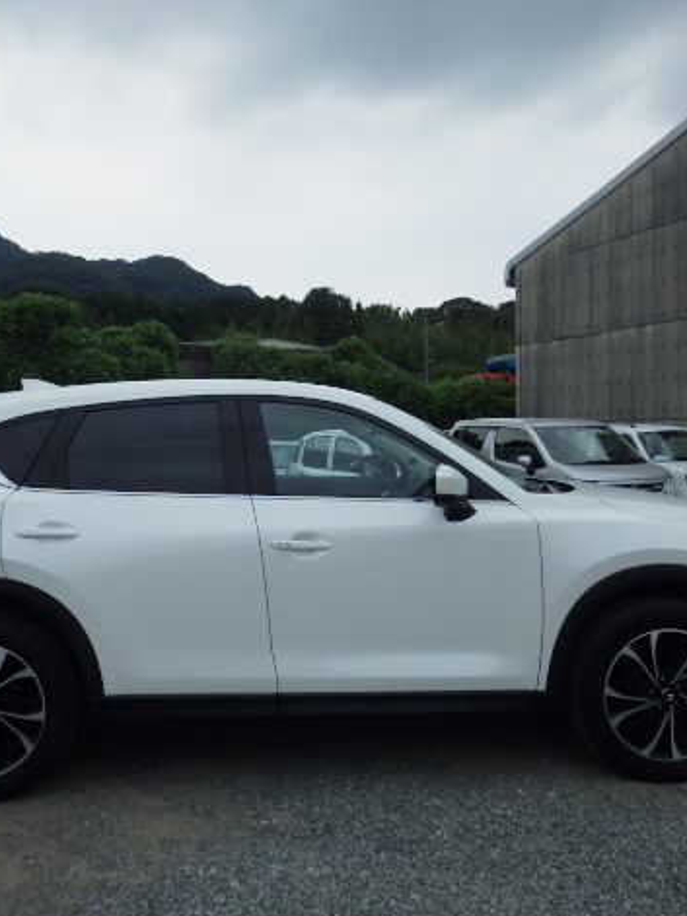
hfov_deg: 41.6
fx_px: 900
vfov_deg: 54.0
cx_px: 288
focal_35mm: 34
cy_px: 463
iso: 250
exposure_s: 1/400
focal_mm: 4.5
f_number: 7.9
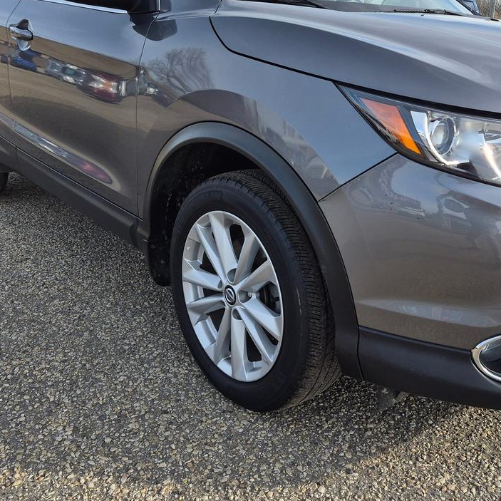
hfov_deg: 44.4
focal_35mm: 37
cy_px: 203
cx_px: 328
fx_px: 606
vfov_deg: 44.7
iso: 80
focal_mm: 5.4
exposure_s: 1/2976
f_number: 1.8
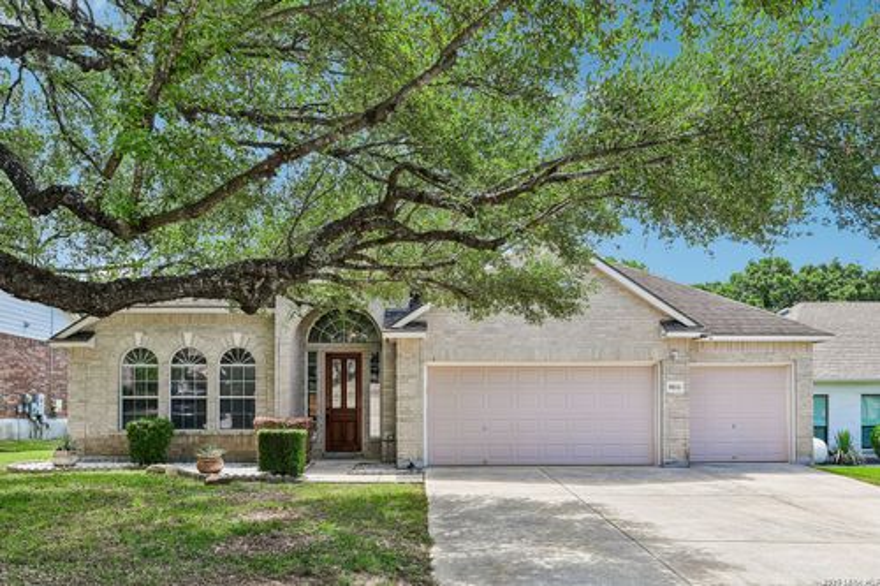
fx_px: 611
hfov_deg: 71.5
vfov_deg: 51.3
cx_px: 440
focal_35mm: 25
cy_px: 293
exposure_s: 1/160
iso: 400
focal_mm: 25
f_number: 8
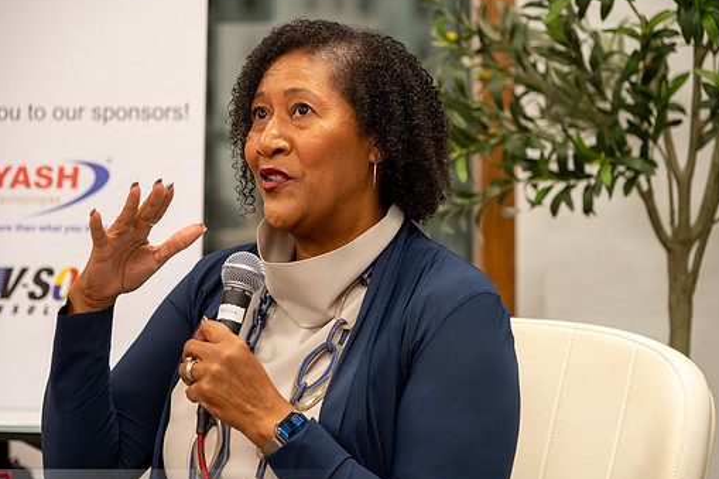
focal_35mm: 114
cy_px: 252
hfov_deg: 18.0
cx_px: 359
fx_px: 2276
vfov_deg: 12.0
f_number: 4
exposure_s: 1/100
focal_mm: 100
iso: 1600
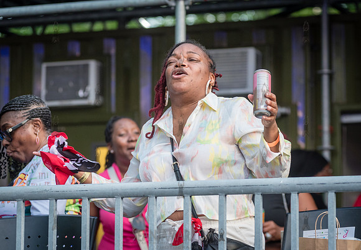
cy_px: 121
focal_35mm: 140
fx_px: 1417
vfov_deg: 10.1
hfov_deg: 14.5
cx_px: 198
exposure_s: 1/250
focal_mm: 125
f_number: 4
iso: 1000
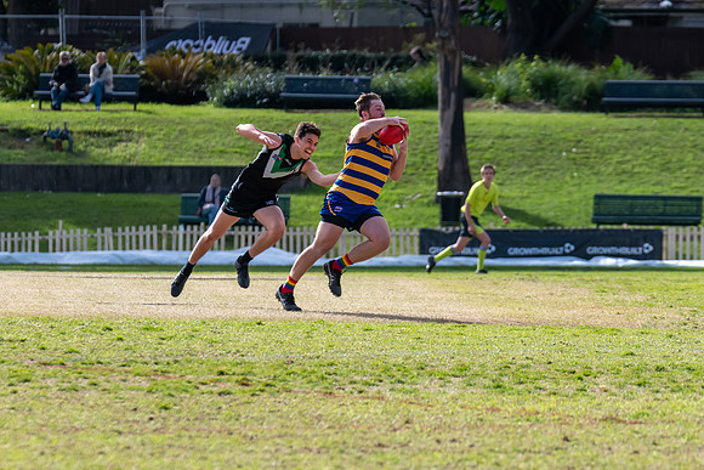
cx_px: 418
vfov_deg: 3.5
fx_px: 7739
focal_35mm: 396
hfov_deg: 5.2
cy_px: 257
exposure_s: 1/1600
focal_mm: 290
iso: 400
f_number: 5.6
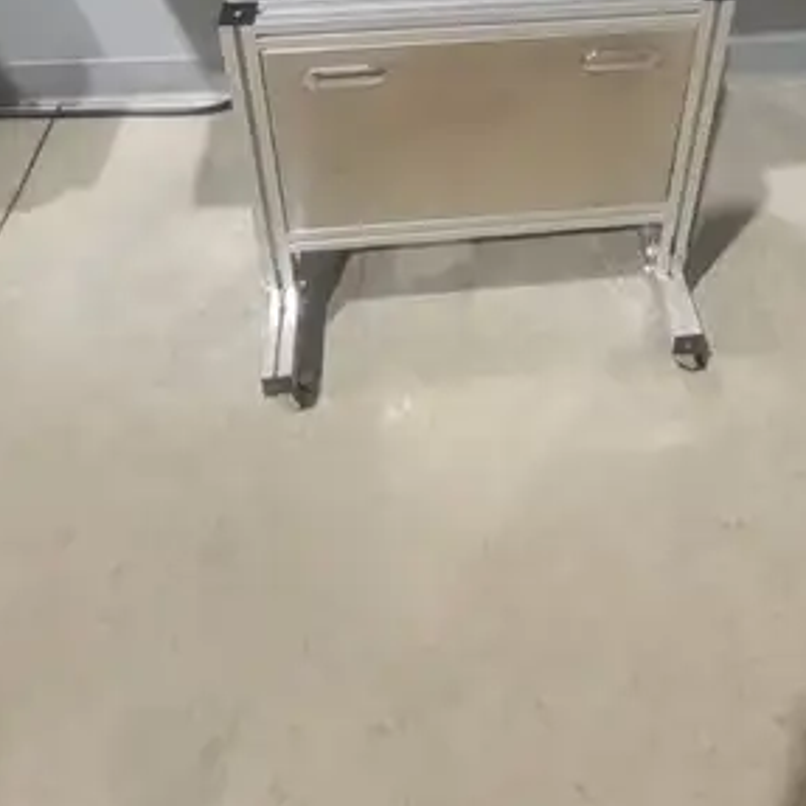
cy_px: -149
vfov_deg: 39.7
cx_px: 473
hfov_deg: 53.7
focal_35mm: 30
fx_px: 790
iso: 500
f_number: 2.2
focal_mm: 2.2
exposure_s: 1/30
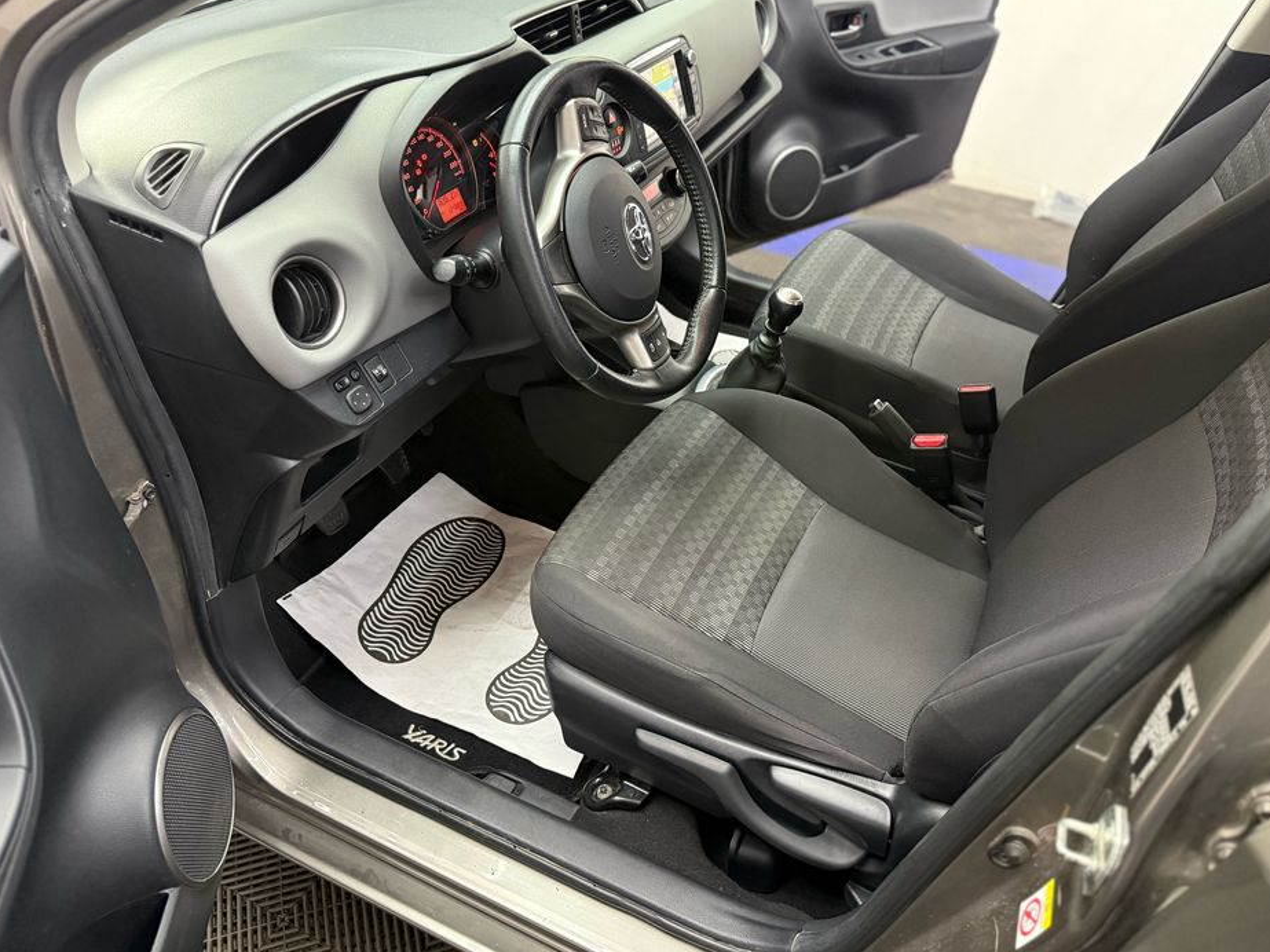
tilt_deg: -38.0
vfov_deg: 53.0
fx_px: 954
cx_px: 680
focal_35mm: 26
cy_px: 457
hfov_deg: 67.2
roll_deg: -4.9
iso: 640
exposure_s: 1/50
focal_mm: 6.76
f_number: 1.78
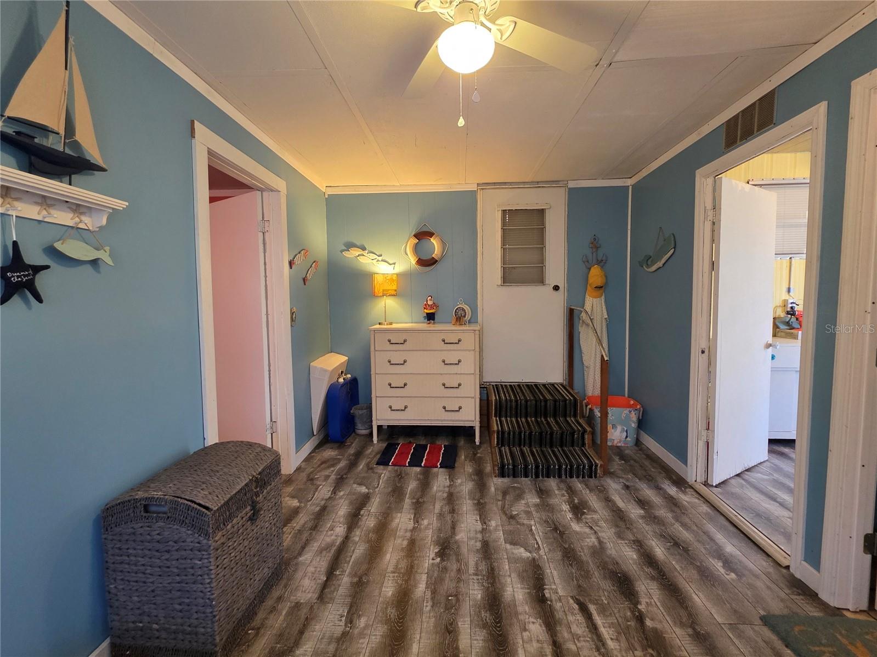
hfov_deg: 106.2
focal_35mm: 13
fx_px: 329
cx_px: 438
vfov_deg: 89.9
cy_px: 328
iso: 320
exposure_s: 1/60.2
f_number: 1.9
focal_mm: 2.2
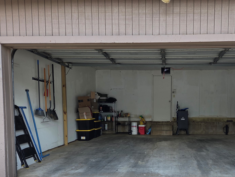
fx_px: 231
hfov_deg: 52.9
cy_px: 127
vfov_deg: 40.9
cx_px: 157
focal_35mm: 34
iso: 80
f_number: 1.8
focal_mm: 5.4
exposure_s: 1/577
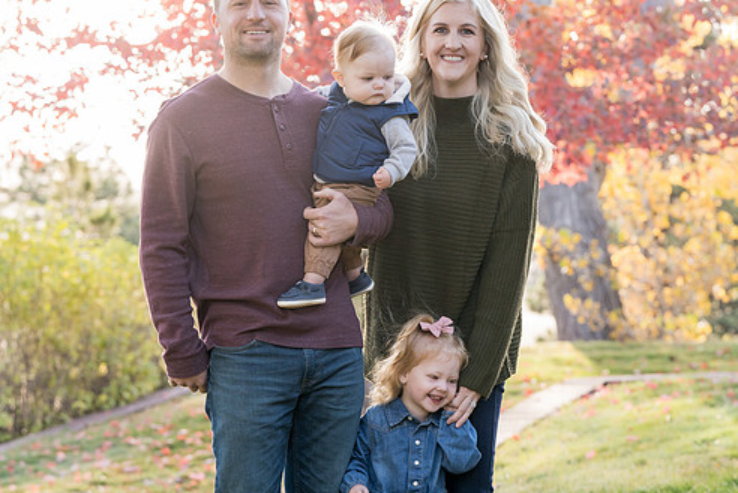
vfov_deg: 12.9
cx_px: 429
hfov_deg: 19.2
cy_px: 208
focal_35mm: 106
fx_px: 2175
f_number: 5
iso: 2000
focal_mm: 90
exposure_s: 1/250
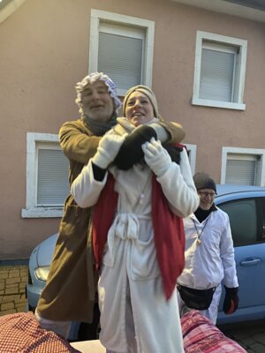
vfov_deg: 67.3
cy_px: 176
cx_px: 132
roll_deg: -2.2
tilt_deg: -3.9
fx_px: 265
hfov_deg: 53.1
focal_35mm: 26
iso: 1000
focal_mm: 4.25
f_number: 1.8
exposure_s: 1/20
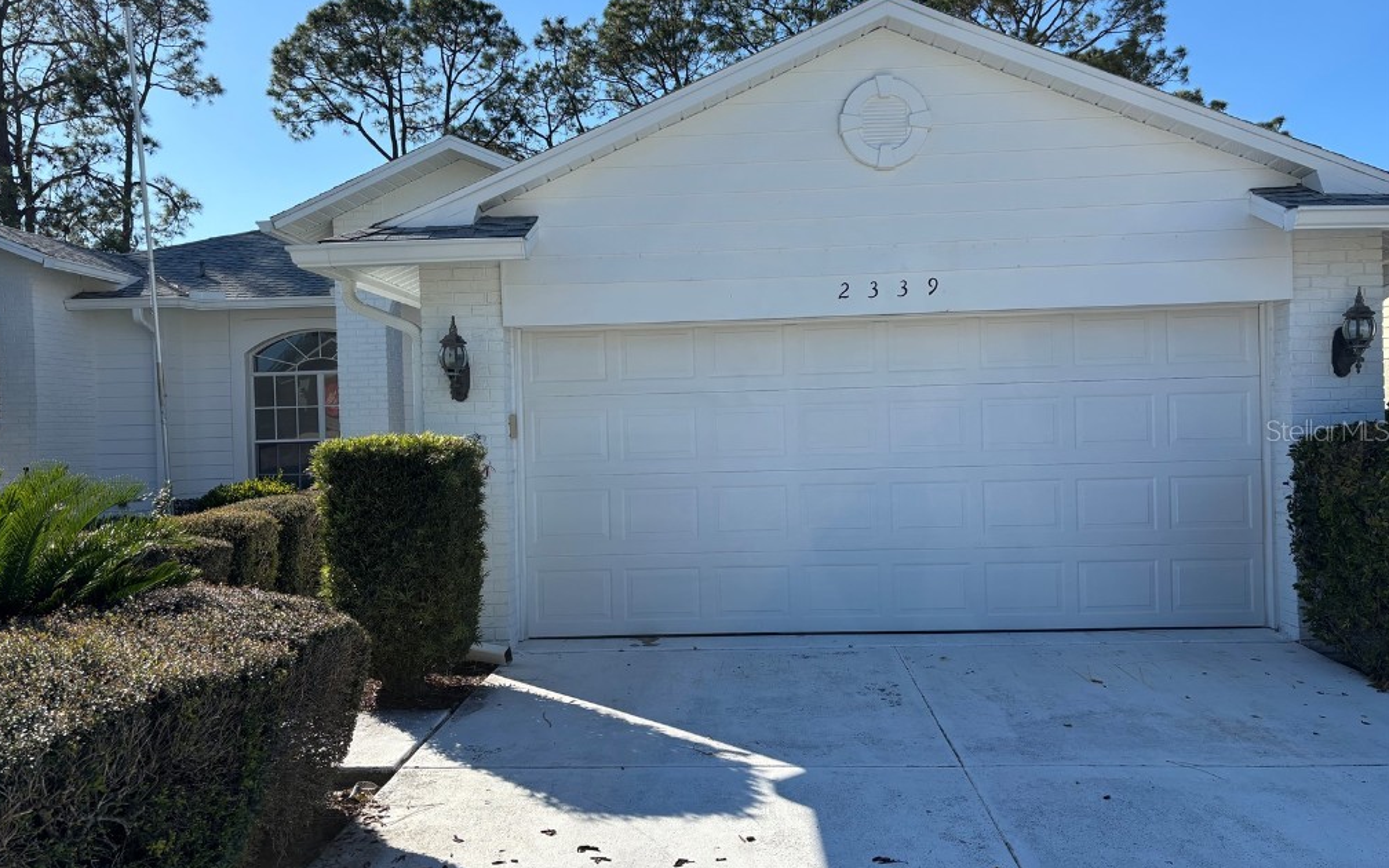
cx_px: 690
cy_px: 430
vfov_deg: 44.5
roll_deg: +0.9
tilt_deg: -0.5
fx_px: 1060
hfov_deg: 66.5
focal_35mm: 28
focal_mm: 5.96
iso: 50
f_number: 1.6
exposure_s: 1/2710
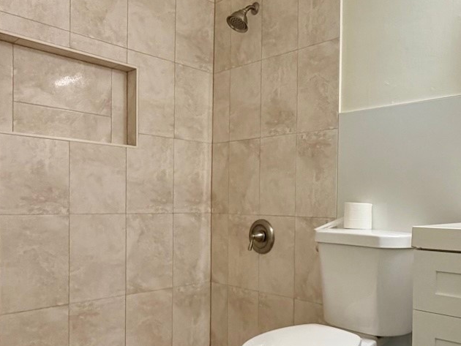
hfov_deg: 55.0
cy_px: 213
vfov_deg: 43.9
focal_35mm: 32
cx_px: 325
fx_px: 426
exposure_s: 1/120
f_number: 2.2
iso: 320
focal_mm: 2.22
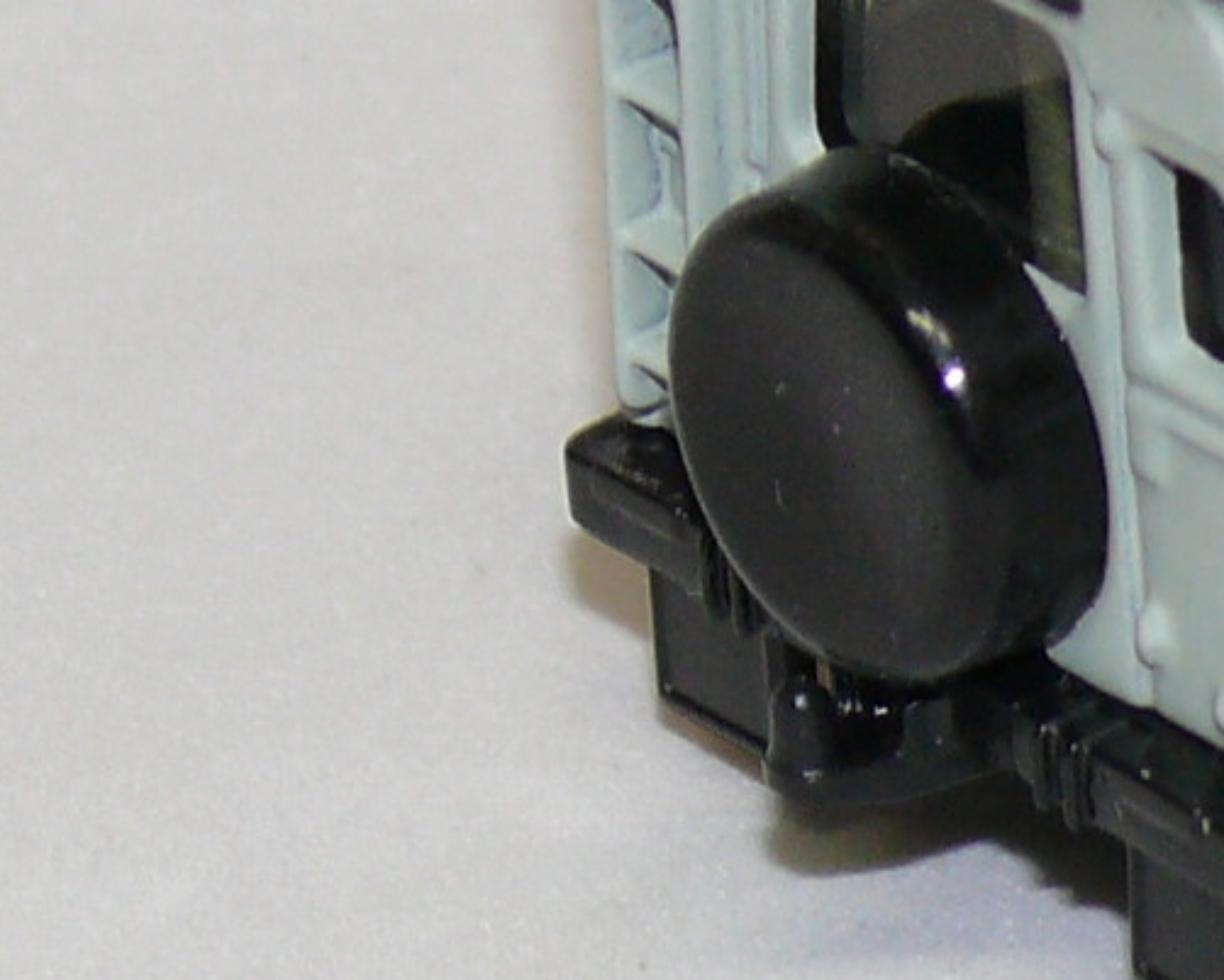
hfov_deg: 4.0
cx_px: 1856
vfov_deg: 3.3
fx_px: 17250
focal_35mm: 476
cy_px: -117
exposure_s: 1/30
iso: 100
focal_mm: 18.2
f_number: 3.2
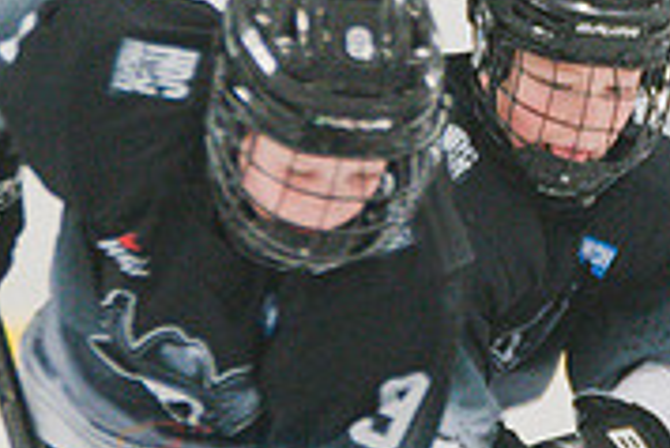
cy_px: 314
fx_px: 16521
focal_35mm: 887
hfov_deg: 2.3
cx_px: 297
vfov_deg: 1.6
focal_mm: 221
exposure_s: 1/800
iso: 3200
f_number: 3.2
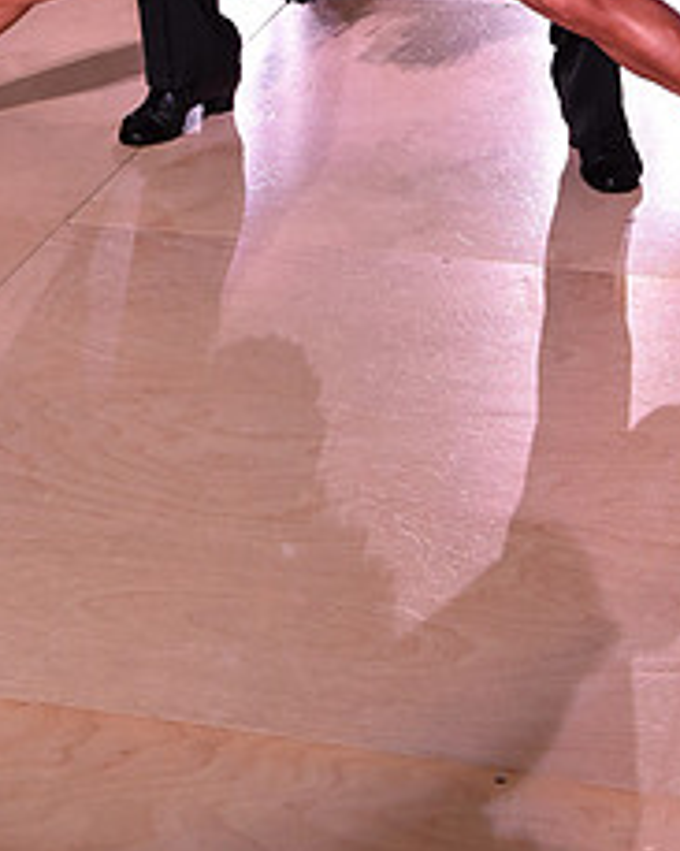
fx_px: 2870
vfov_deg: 16.1
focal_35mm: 114
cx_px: 318
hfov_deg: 13.5
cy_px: -193
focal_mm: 48
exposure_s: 1/320
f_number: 6.3
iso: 2500
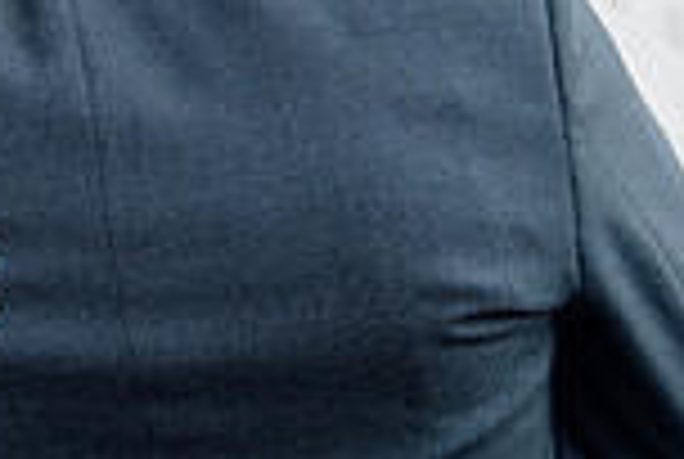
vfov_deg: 8.6
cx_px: -198
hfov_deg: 12.4
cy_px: 38
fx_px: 3046
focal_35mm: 160
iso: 125
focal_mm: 42
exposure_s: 1/200
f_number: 3.5
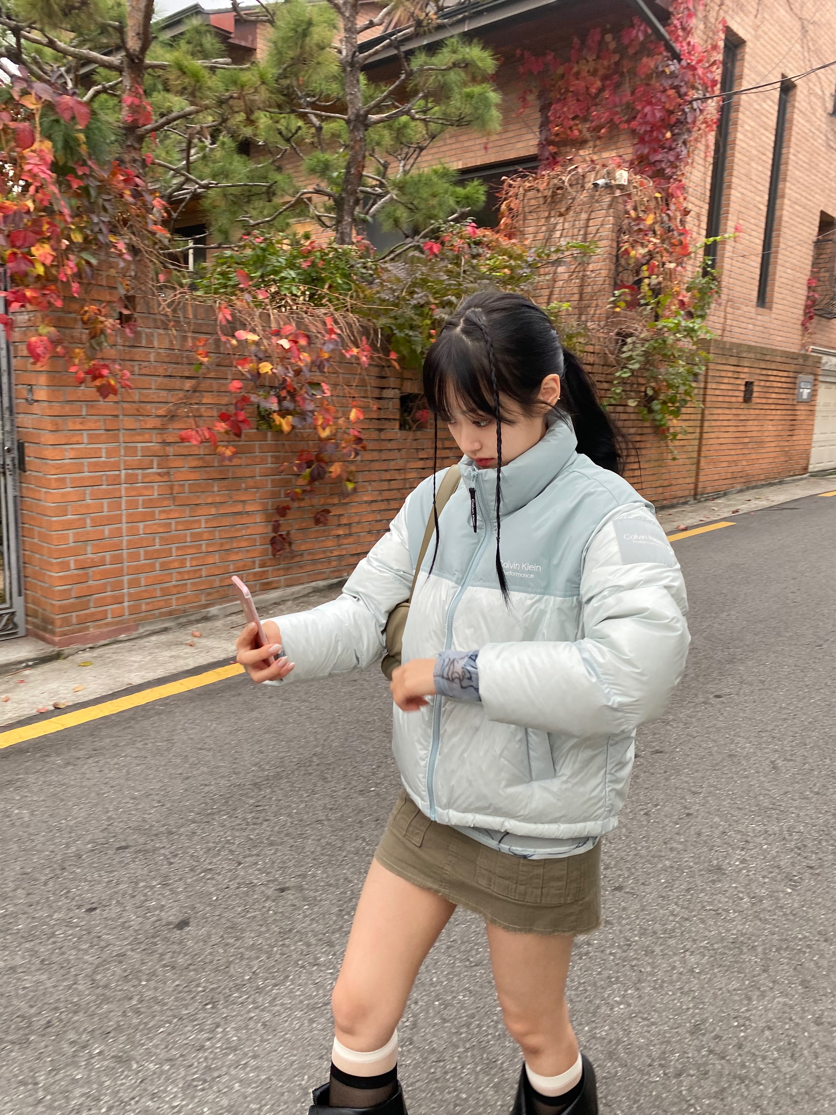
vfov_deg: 67.3
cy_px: 558
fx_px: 837
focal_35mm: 26
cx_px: 418
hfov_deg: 53.1
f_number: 1.8
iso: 100
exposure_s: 1/122
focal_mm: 4.25
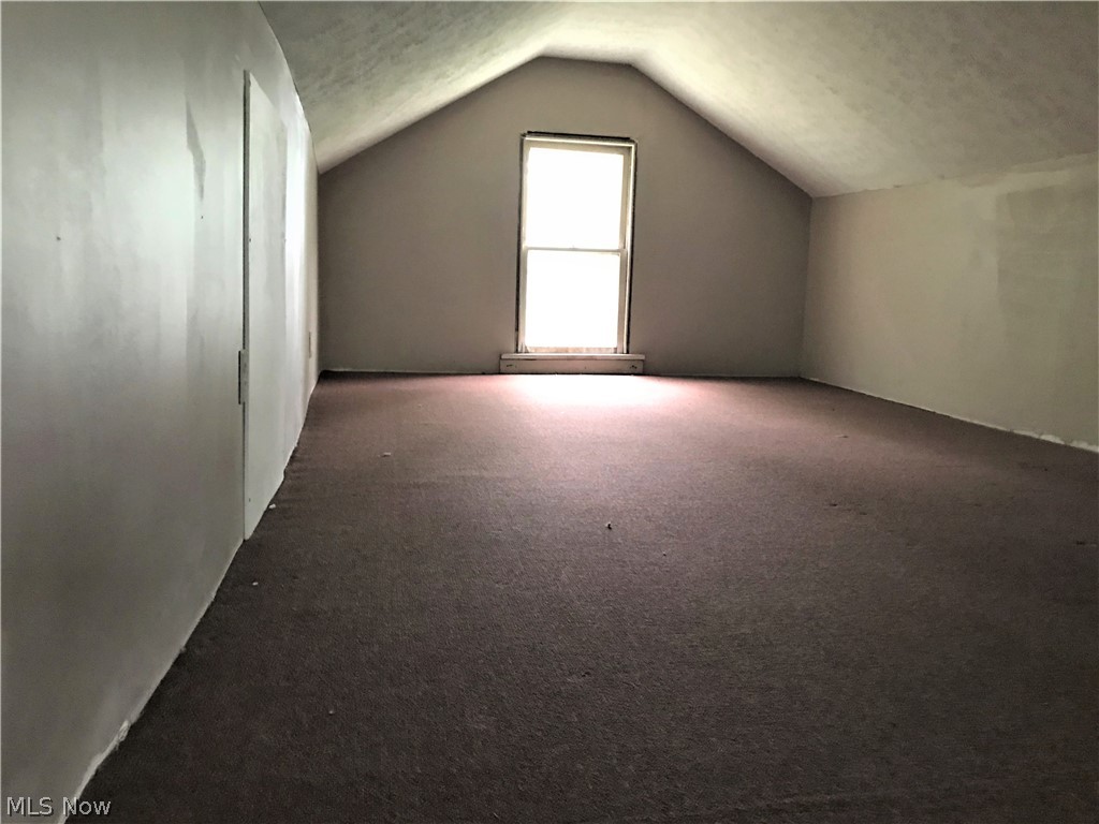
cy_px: 412
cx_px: 550
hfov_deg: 63.4
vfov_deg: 49.7
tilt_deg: -6.8
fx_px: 889
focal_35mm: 28
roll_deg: -2.8
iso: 80
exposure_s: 1/6
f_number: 1.8
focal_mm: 3.99
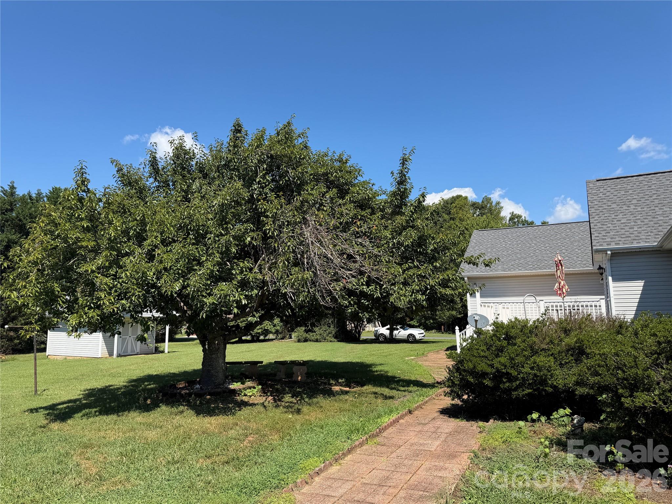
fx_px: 466
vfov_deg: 56.8
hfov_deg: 71.6
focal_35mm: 24
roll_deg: +0.1
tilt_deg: +8.1
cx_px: 336
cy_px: 252
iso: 80
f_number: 1.78
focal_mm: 6.76
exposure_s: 1/3021
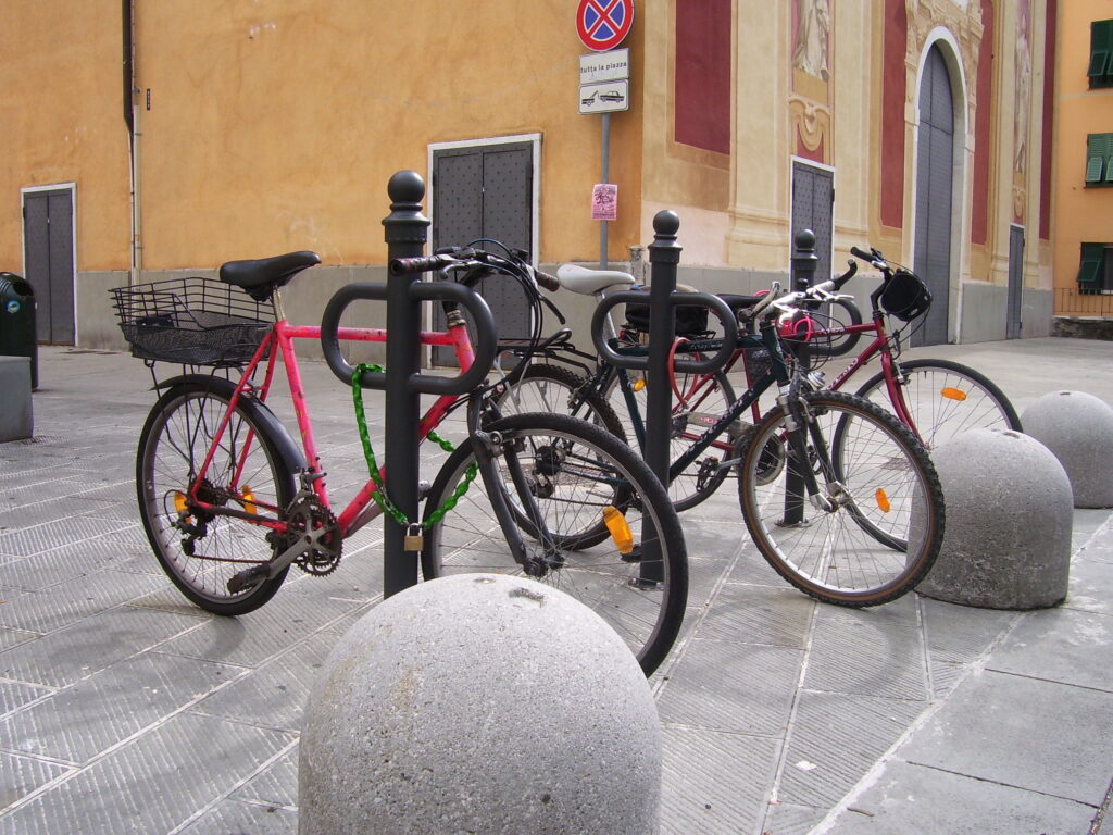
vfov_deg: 41.8
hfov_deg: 54.0
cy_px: 418
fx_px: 1093
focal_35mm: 34
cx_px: 556
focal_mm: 5.6
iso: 80
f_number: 4.8
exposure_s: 1/180
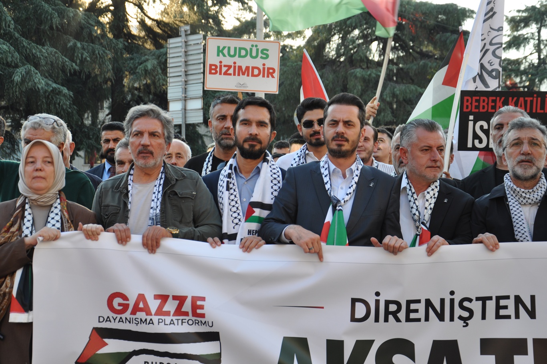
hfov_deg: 27.0
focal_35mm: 75
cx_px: 274
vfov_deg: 18.2
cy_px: 182
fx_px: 1139
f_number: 5.6
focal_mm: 50
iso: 200
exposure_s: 1/125
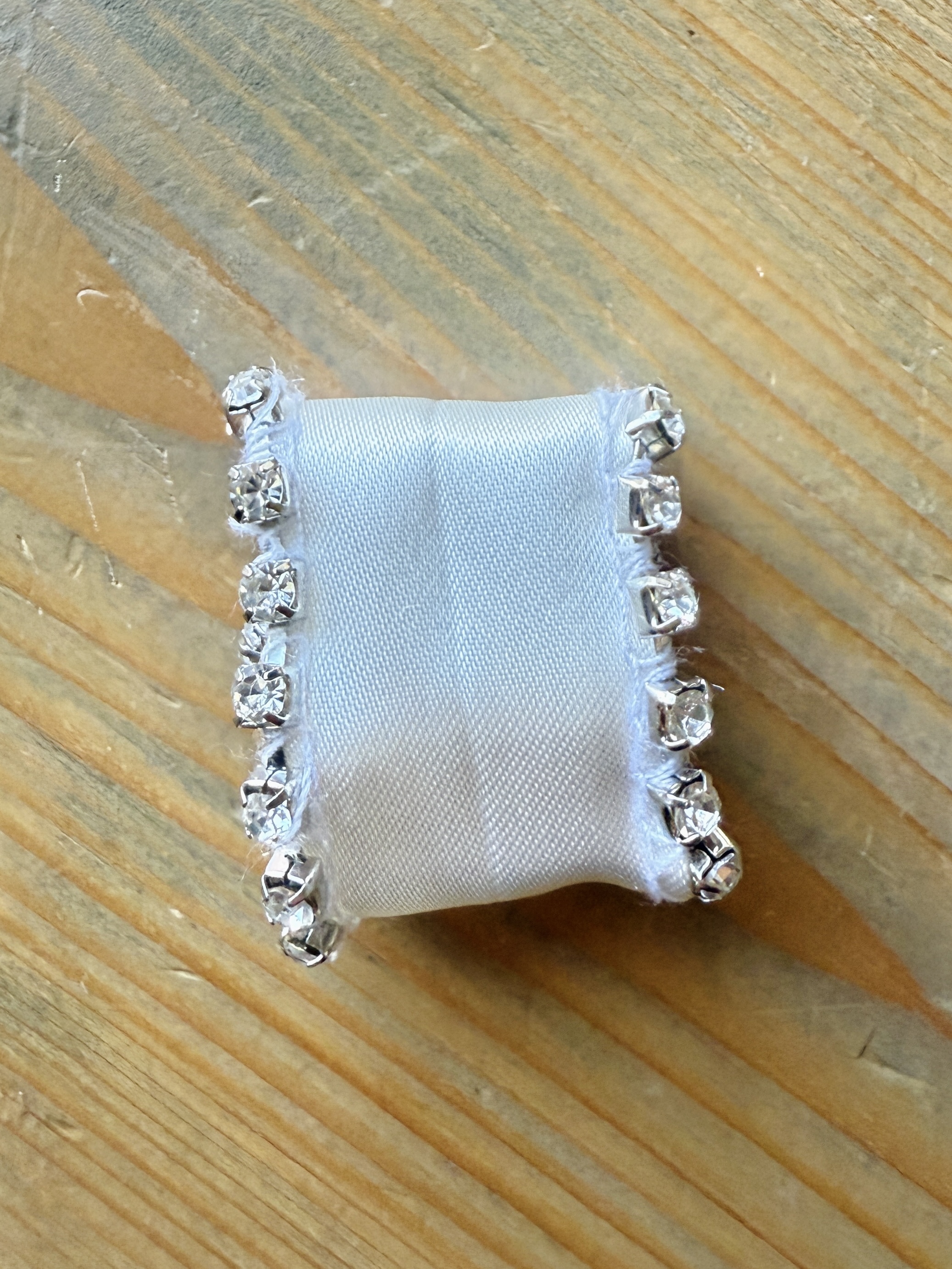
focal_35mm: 24
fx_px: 880
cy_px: 634
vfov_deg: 71.6
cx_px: 476
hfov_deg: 56.8
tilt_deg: -89.0
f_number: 2.2
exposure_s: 1/86
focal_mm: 2.22
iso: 320
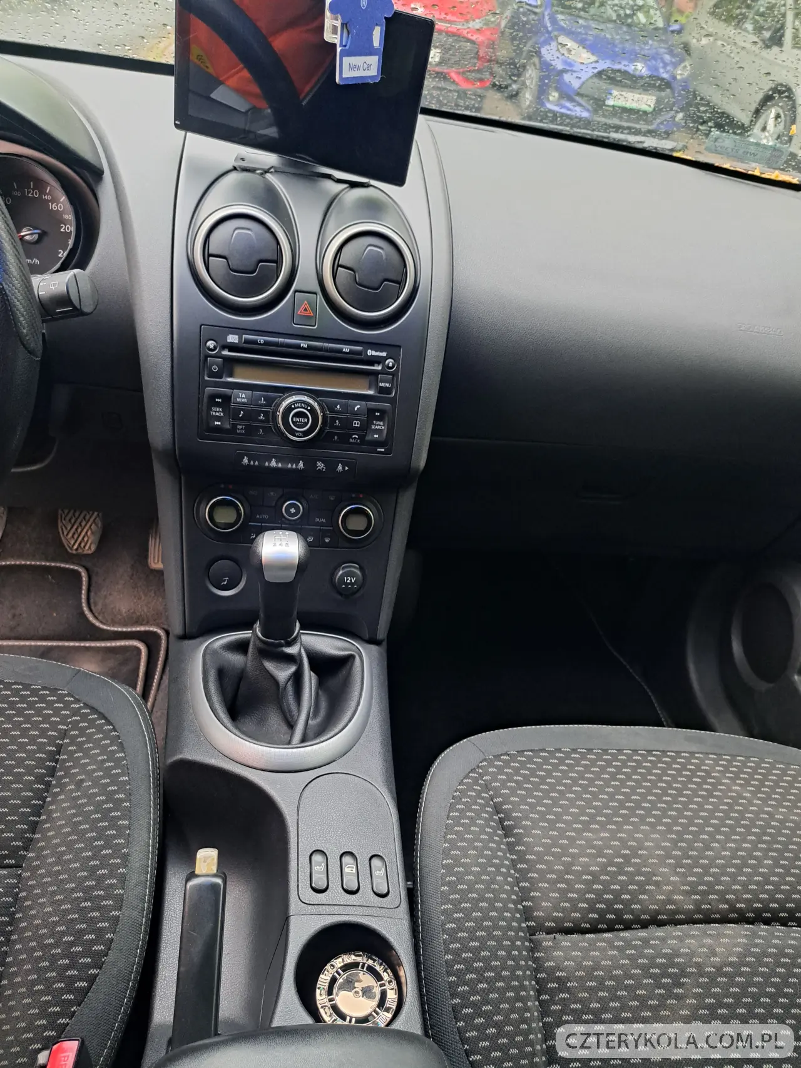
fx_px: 741
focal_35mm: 24
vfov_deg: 71.6
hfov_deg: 56.8
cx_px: 400
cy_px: 534
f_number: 1.8
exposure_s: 1/33
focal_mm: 5.23
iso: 400
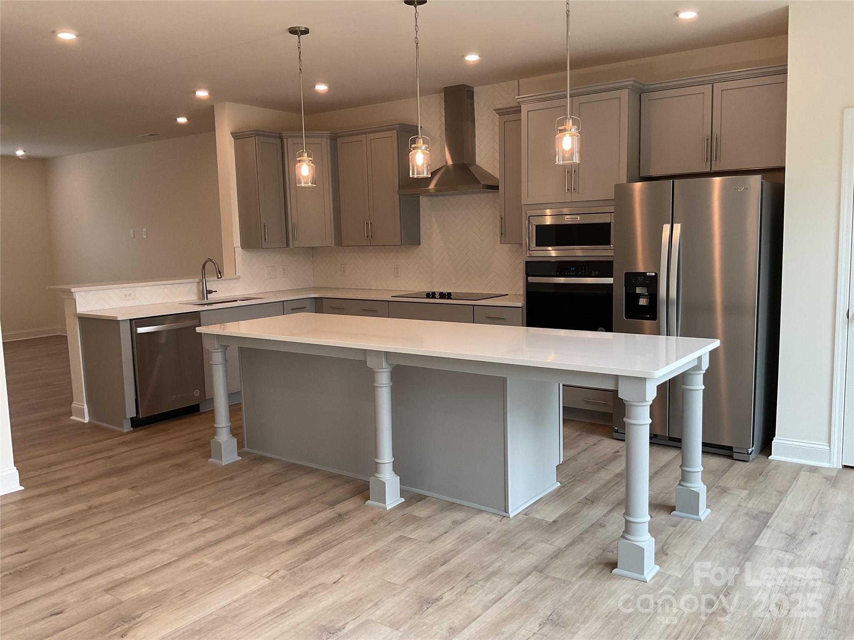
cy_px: 320
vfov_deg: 48.2
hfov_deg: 61.7
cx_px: 427
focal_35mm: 29
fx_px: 715
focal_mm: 3
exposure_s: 1/120
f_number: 1.8
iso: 50
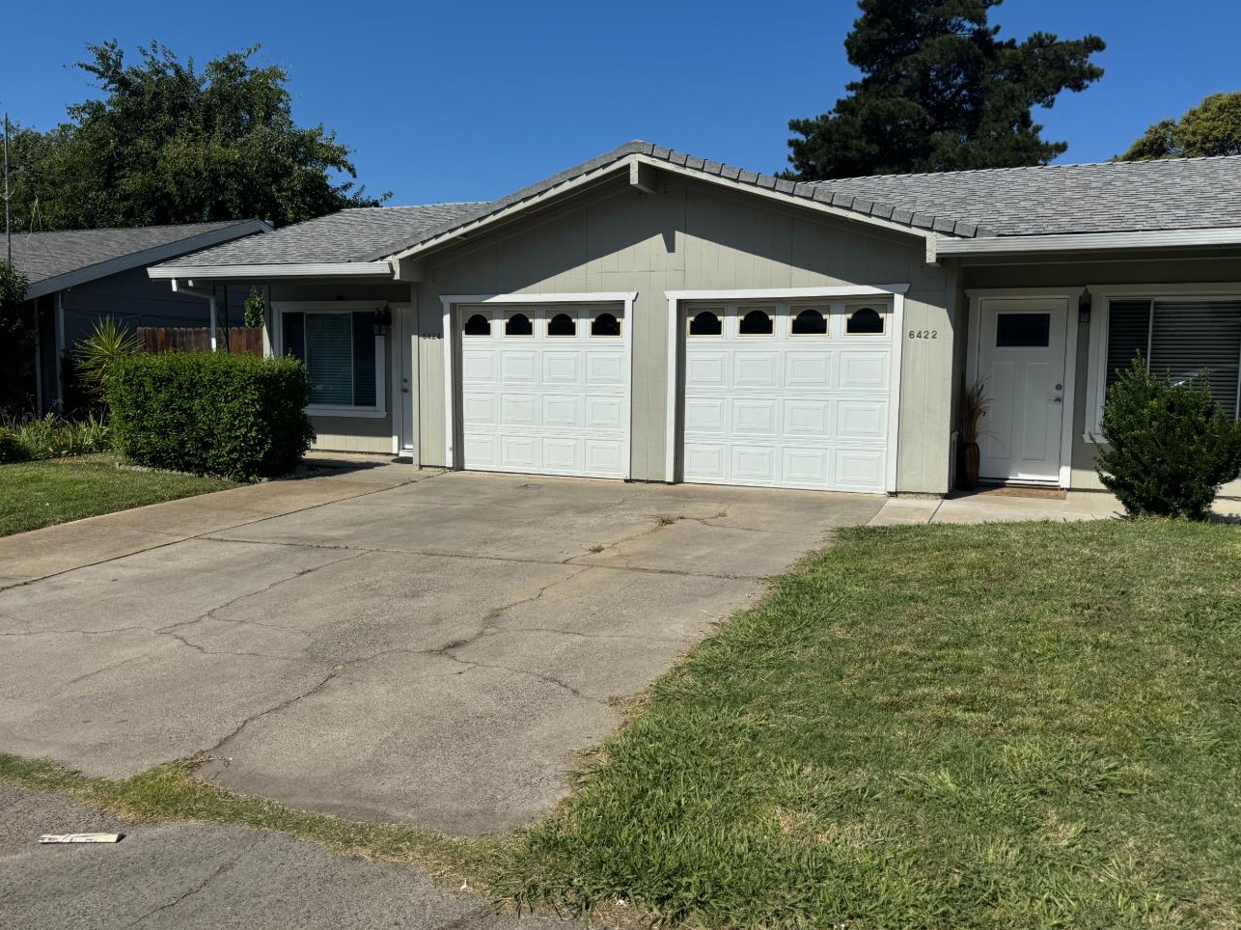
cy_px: 459
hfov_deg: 63.4
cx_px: 602
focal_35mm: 28
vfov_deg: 49.7
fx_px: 1004
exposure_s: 1/9009
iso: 80
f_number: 1.78
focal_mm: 6.76
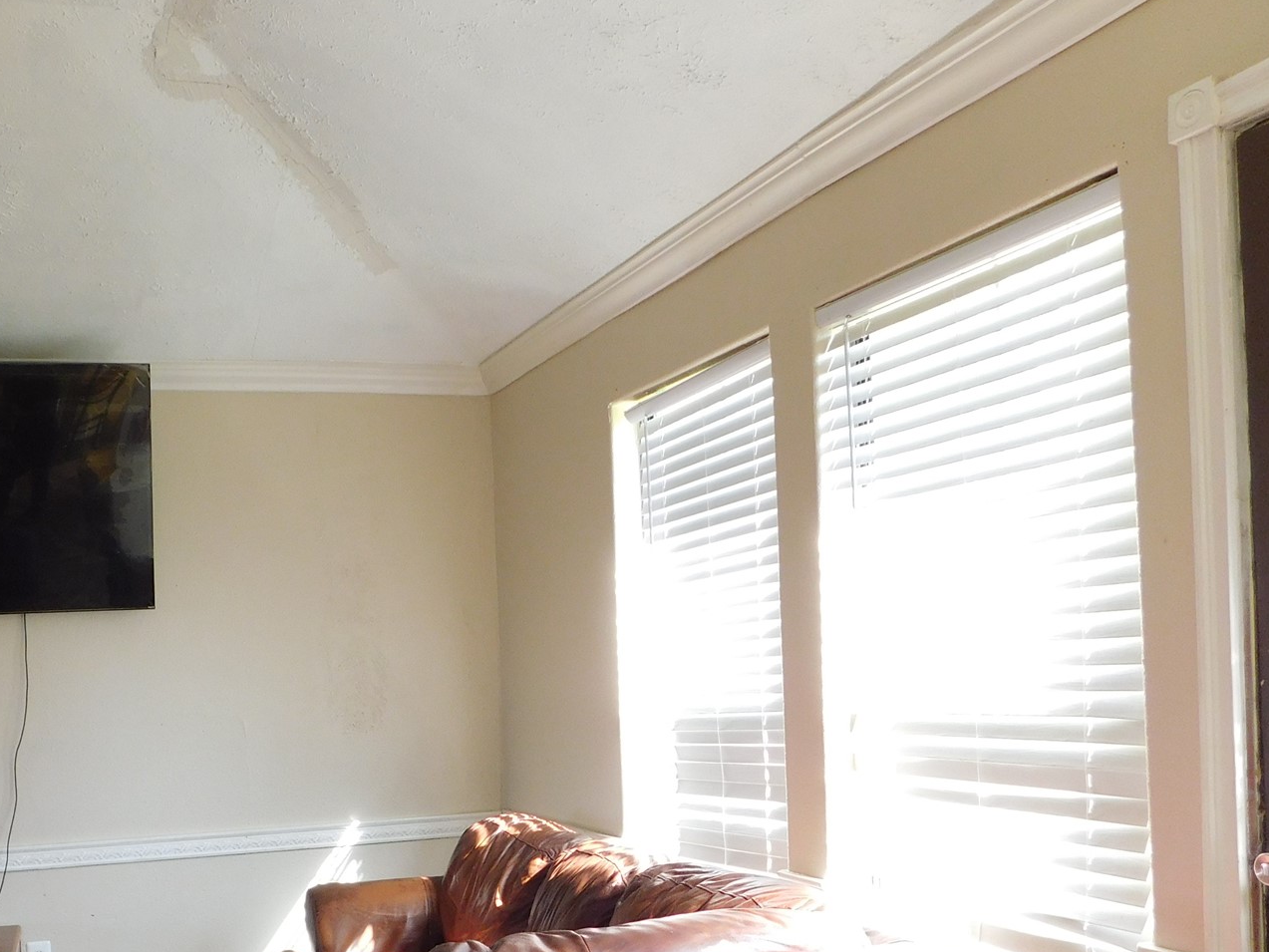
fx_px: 1357
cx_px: 386
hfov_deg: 48.9
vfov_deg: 37.9
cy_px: 690
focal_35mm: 37
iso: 200
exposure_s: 1/30
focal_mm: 4
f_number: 3
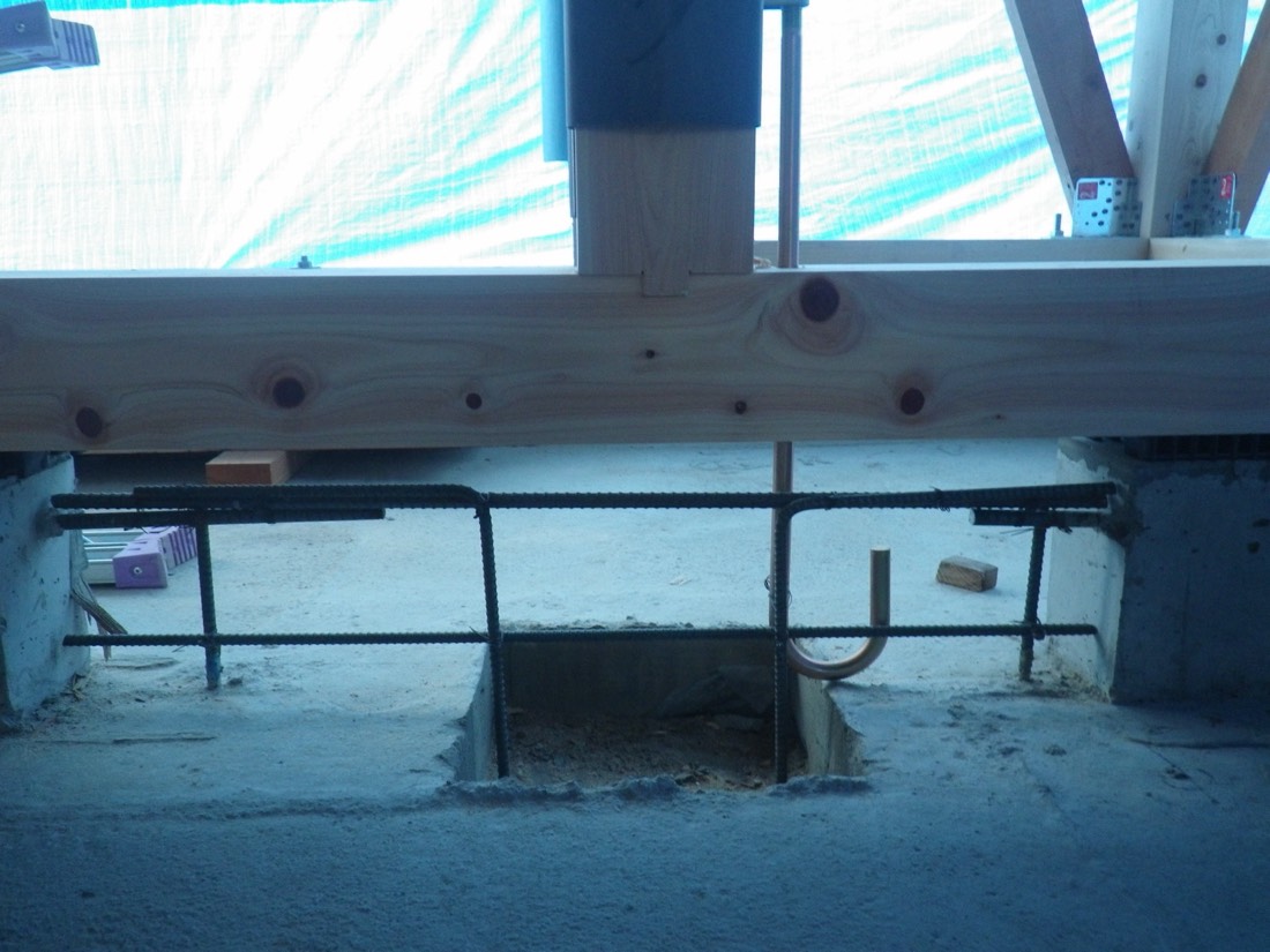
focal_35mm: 28
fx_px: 1027
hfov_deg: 63.4
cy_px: 476
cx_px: 635
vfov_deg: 49.7
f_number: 3.5
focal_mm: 5
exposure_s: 1/50
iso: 250
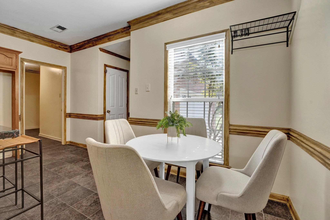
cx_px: 165
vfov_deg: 75.5
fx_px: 142
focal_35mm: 16
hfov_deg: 98.5
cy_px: 110
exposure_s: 1/60
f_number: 8
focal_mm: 15.5
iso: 1000
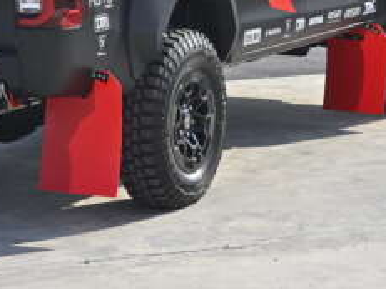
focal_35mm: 215
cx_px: 74
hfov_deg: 9.2
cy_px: -13
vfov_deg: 6.9
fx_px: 2396
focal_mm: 82
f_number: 8
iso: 200
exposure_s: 1/640
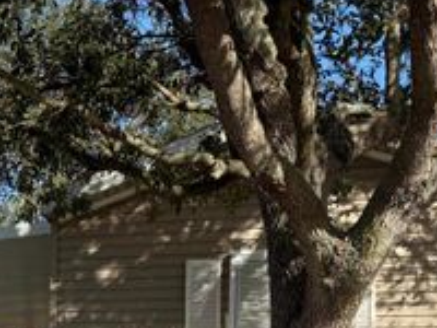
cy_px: 403
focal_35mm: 60
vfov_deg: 22.3
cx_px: 70
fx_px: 757
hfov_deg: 31.1
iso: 80
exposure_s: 1/4405
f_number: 1.78
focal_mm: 6.76
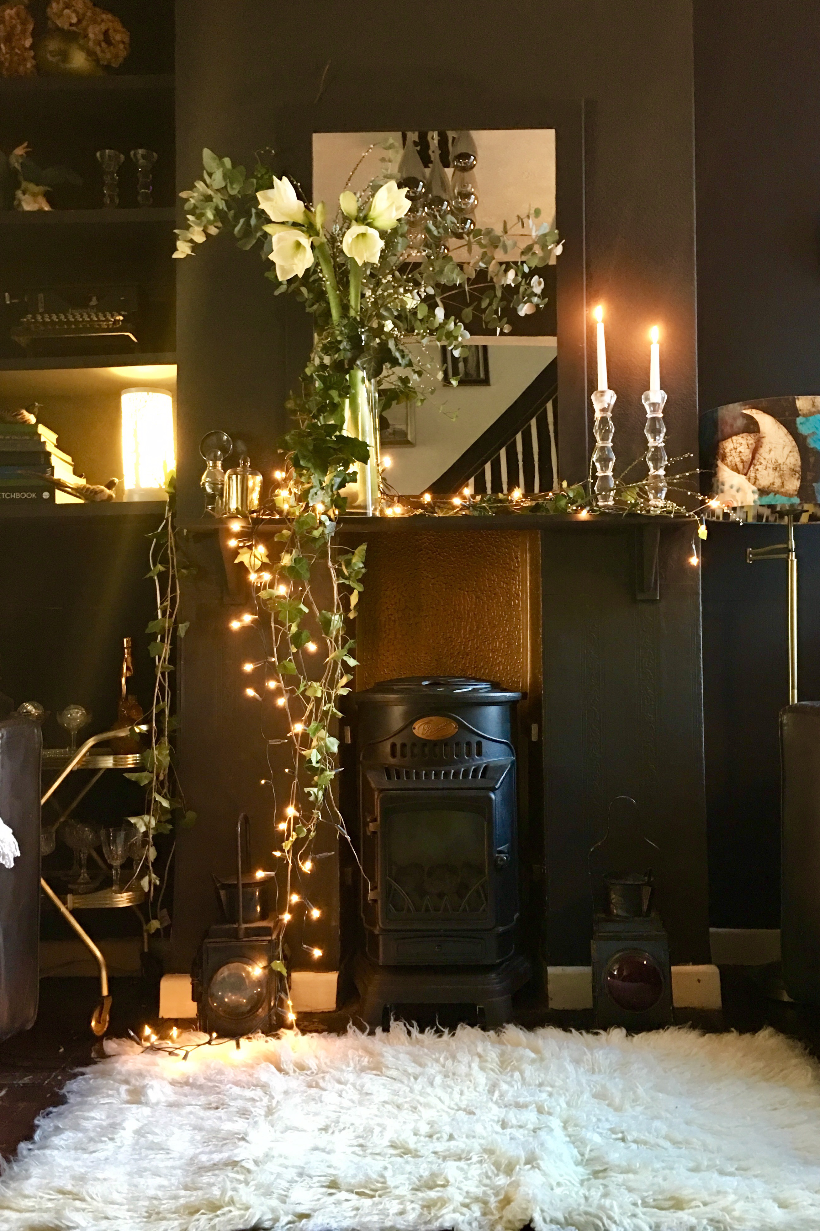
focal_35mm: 31
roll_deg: -0.8
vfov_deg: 60.3
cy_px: 602
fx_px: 1059
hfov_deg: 42.3
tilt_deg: +3.5
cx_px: 436
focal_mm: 4.15
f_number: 2.2
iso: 125
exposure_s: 1/8
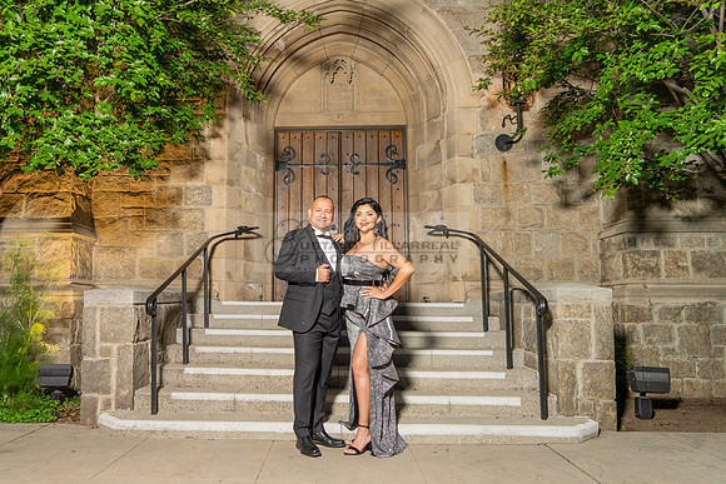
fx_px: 576
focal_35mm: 29
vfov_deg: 45.6
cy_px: 240
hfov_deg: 64.0
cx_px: 298
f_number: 4
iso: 400
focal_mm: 24
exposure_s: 1/200
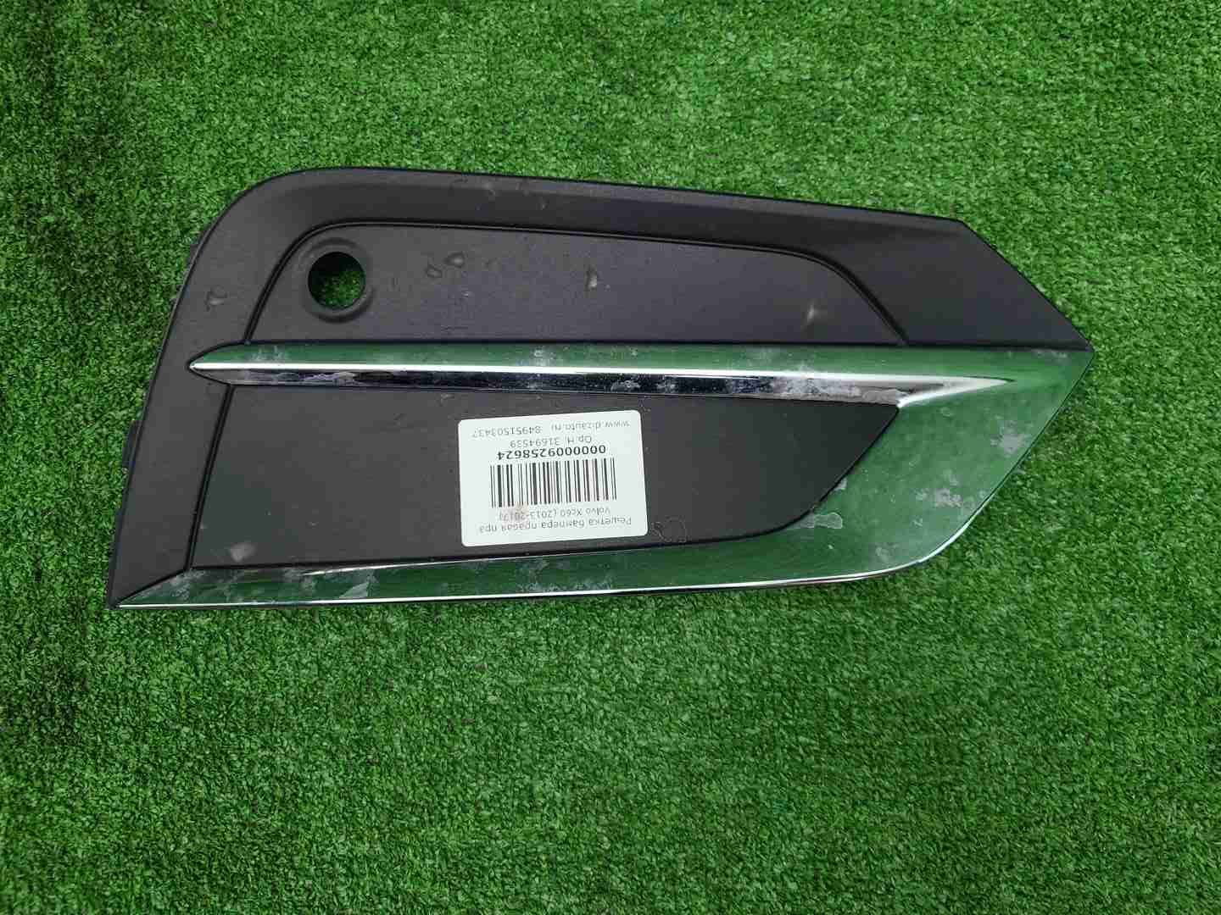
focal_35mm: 26
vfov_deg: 53.1
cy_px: 458
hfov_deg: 67.3
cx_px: 610
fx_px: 917
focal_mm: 5.4
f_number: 1.8
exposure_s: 1/50
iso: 148
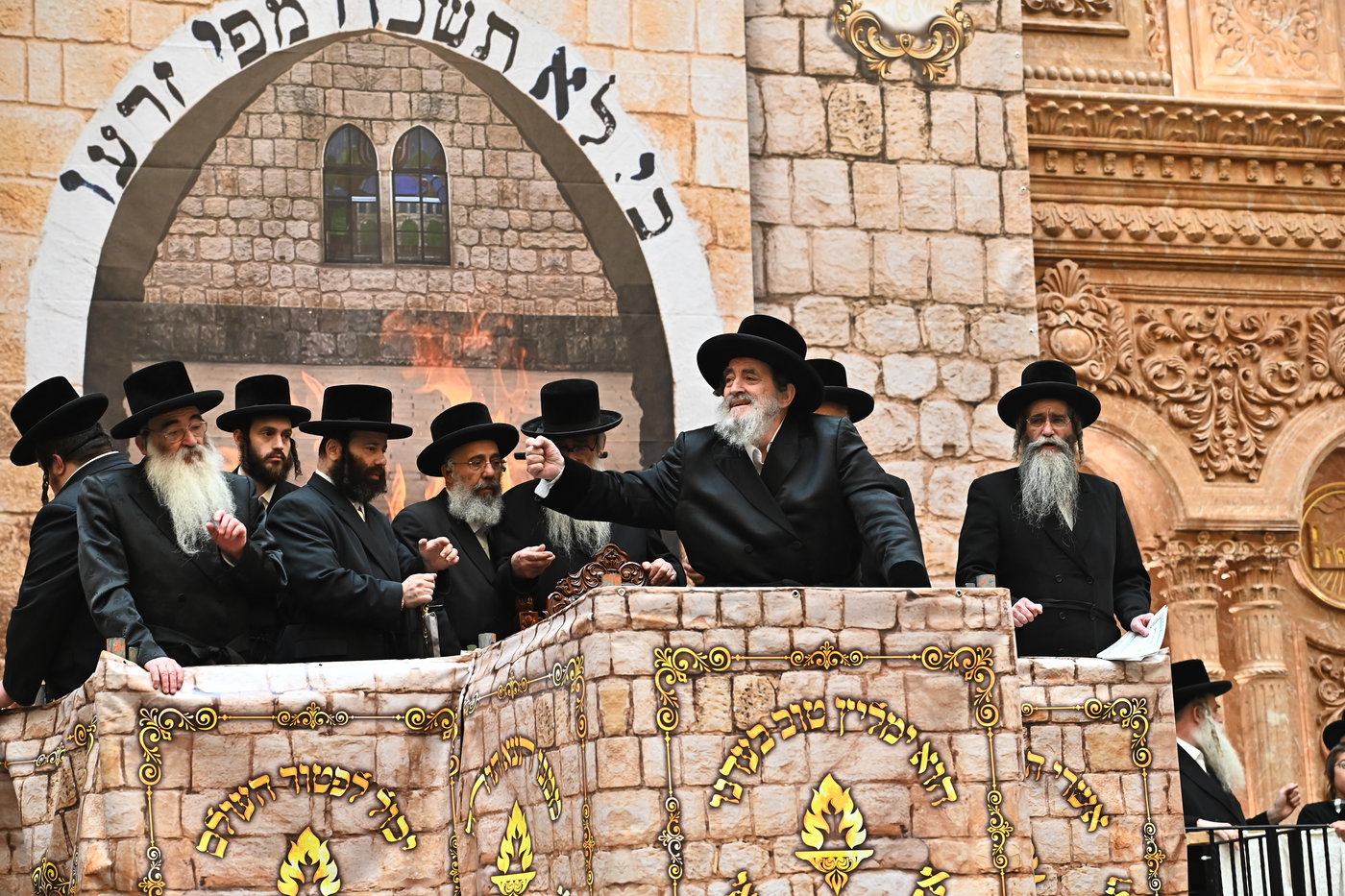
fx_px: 3362
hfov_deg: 22.6
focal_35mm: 90
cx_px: 672
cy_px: 448
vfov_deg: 15.2
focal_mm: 90
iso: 2000
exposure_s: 1/160
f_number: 4.5
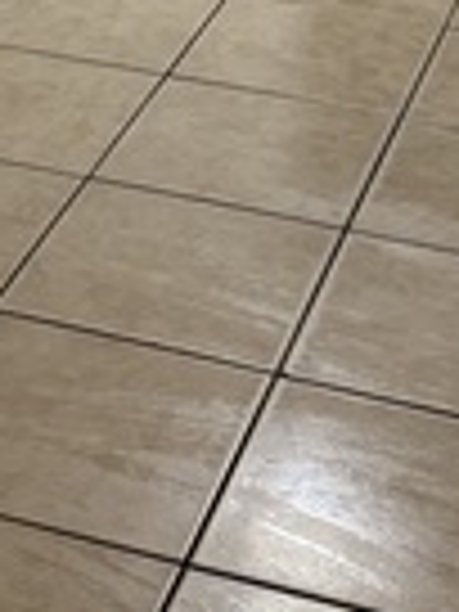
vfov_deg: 15.3
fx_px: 2086
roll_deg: -0.7
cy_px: -322
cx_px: 22
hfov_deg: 12.4
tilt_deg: -11.5
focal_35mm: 118
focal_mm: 6.76
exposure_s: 1/60
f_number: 1.78
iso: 320
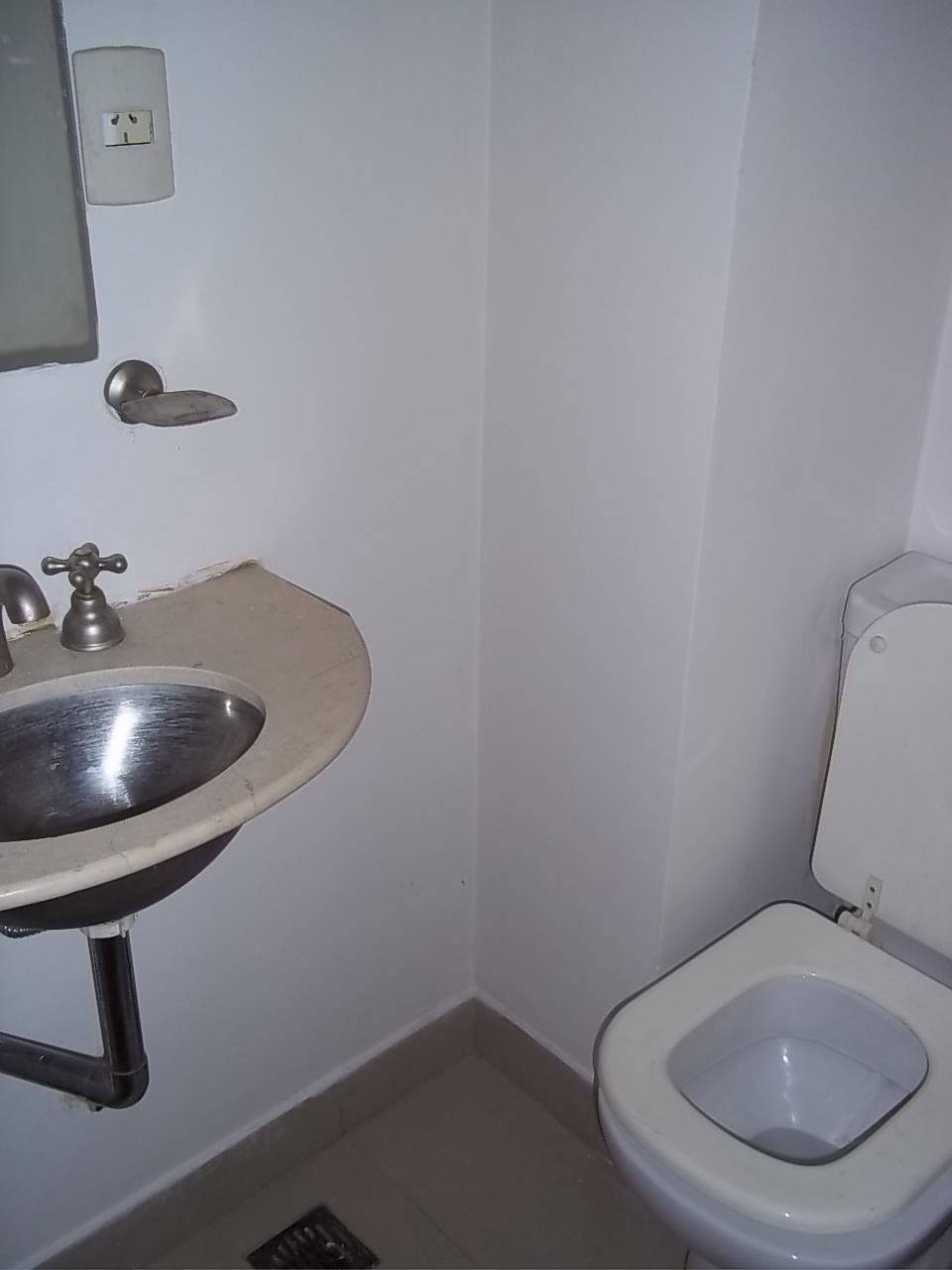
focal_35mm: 36
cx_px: 476
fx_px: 1320
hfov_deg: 39.7
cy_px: 635
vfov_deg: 51.4
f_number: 3.1
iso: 80
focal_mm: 6.5
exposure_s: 1/30
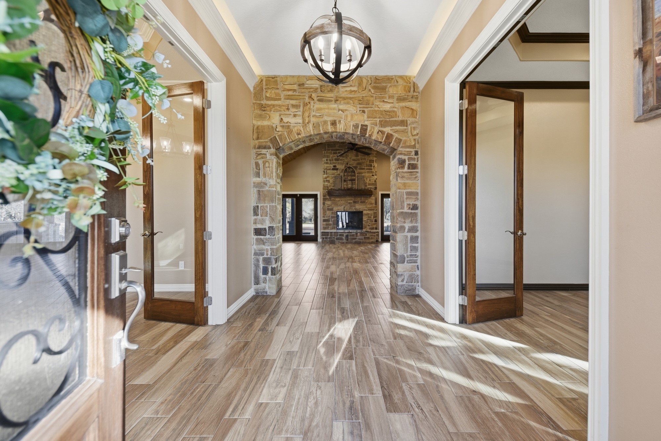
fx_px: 276
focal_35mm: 15
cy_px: 220
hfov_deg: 100.4
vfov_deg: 77.4
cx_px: 330
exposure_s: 1/125
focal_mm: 15
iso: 160
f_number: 5.6
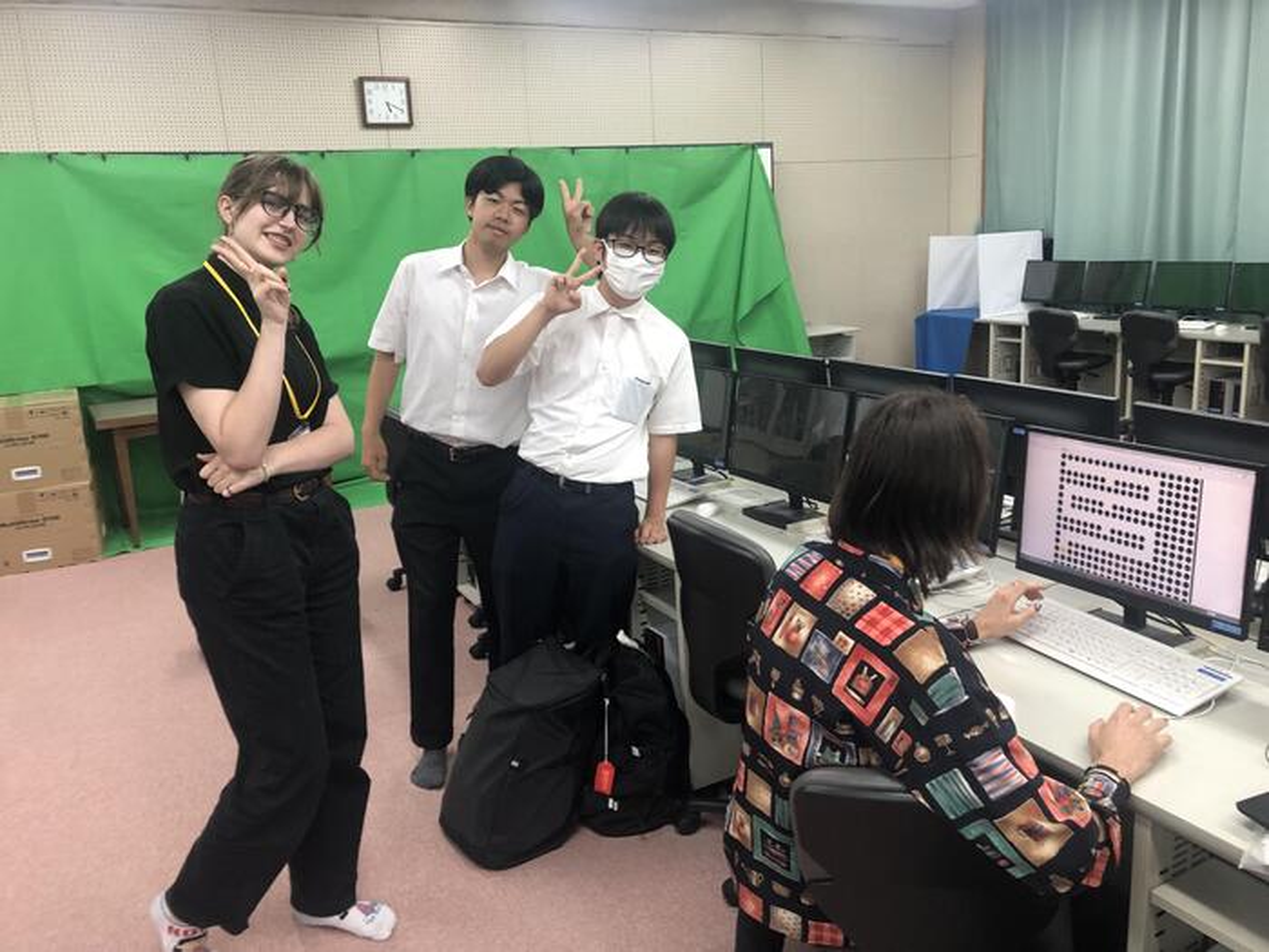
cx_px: 634
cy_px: 476
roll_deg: +4.0
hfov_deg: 63.4
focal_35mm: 28
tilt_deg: -14.1
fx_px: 1026
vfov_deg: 49.7
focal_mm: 3.99
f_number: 1.8
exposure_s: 1/17
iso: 40
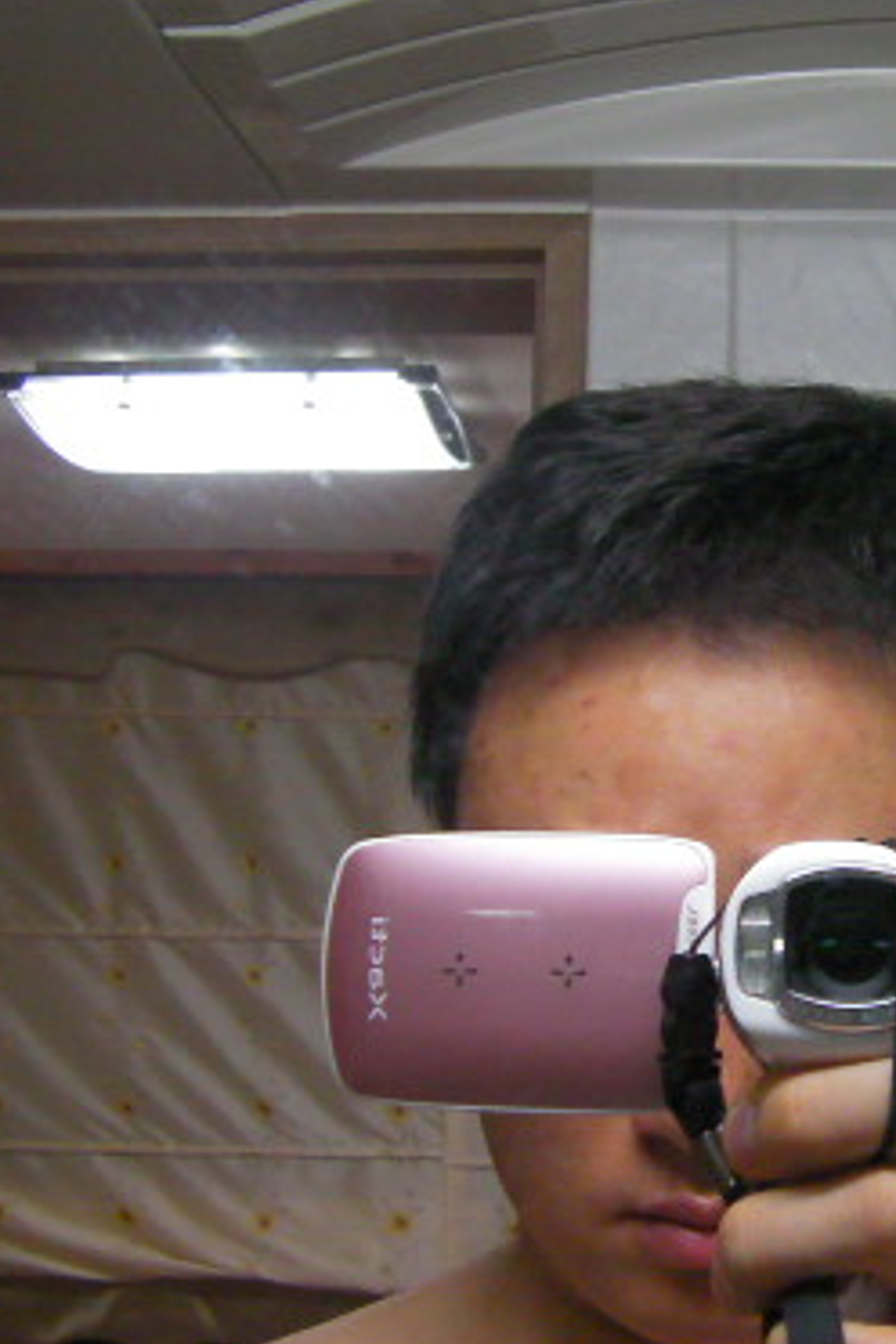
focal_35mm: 68
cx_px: 882
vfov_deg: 29.7
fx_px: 2538
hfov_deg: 19.5
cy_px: 672
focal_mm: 6.8
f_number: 3.5
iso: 176
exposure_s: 1/30
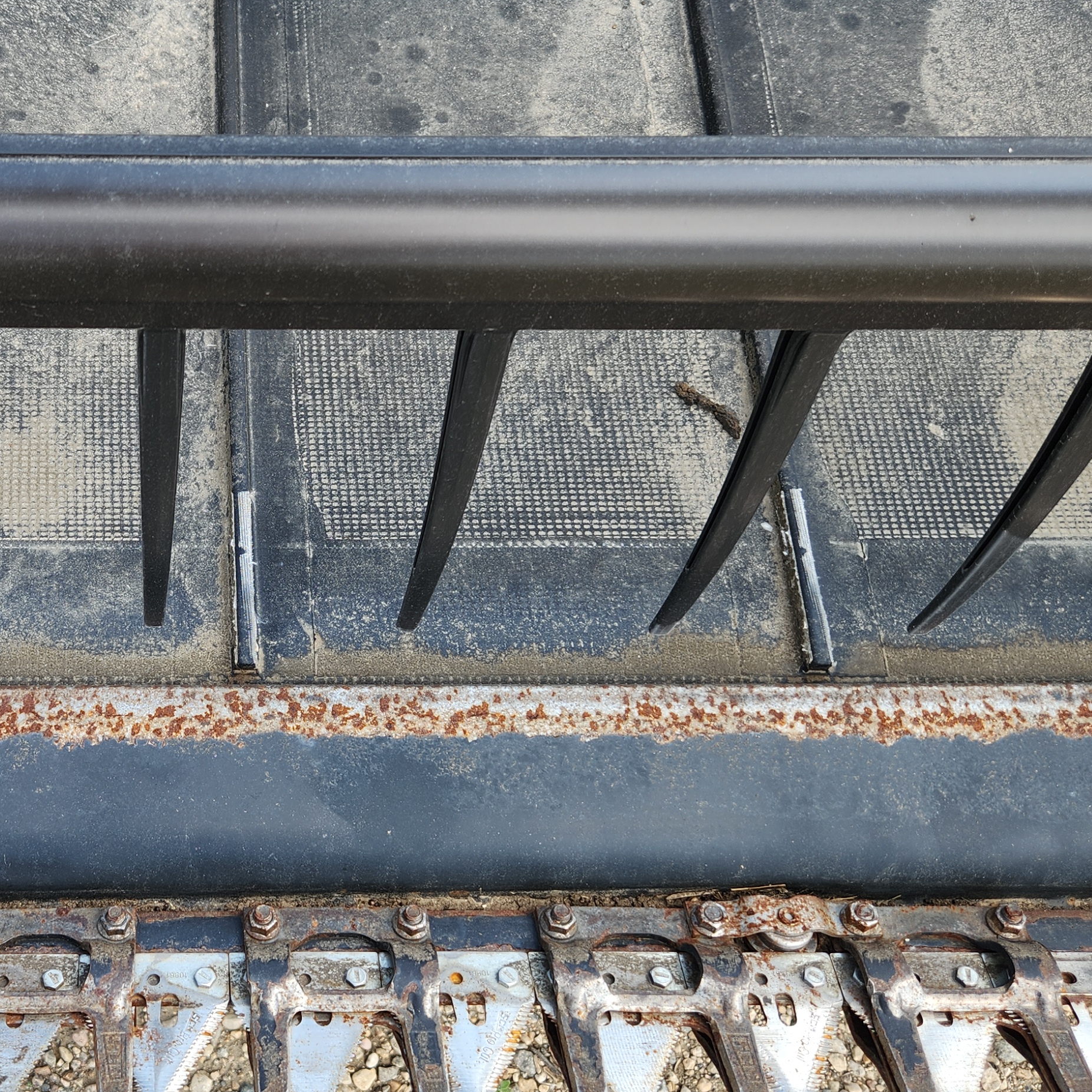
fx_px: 1570
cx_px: 151
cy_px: 595
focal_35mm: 44
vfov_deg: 38.3
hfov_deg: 36.4
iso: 20
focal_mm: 5.4
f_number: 1.8
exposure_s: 1/192
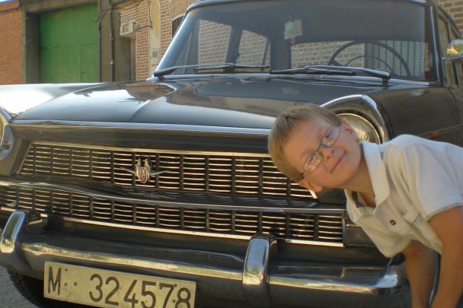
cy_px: 148
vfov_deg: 26.0
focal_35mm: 52
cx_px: 235
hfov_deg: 38.2
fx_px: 669
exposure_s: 1/168
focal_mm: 6.3
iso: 64
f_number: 4.6
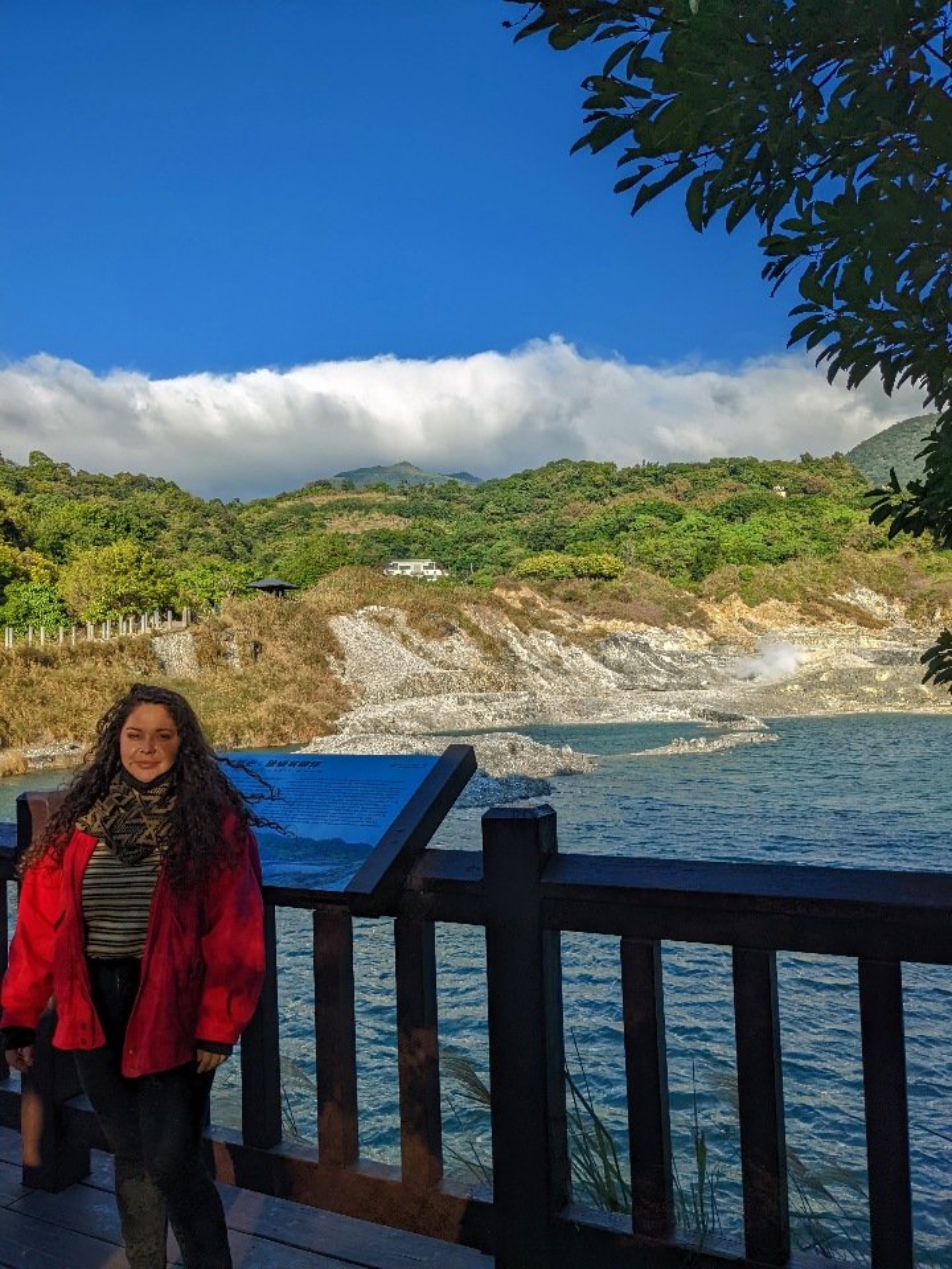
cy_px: 634
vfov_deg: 65.3
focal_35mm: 27
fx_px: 990
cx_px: 476
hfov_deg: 51.4
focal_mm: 4.38
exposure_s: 1/3344
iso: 57
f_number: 1.73
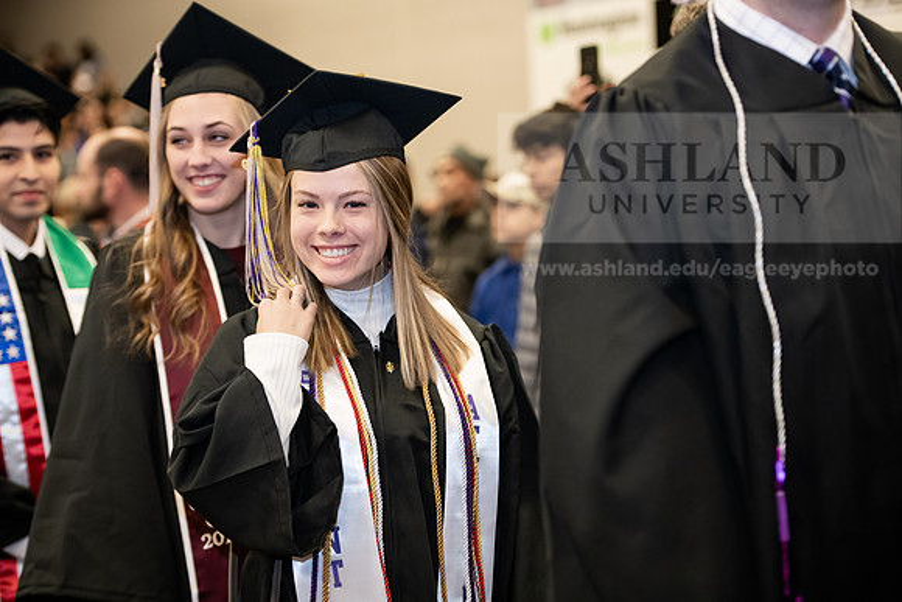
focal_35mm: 86
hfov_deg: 23.6
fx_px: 2155
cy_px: 301
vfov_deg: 15.9
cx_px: 451
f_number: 3.2
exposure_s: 1/200
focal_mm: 86
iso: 2000
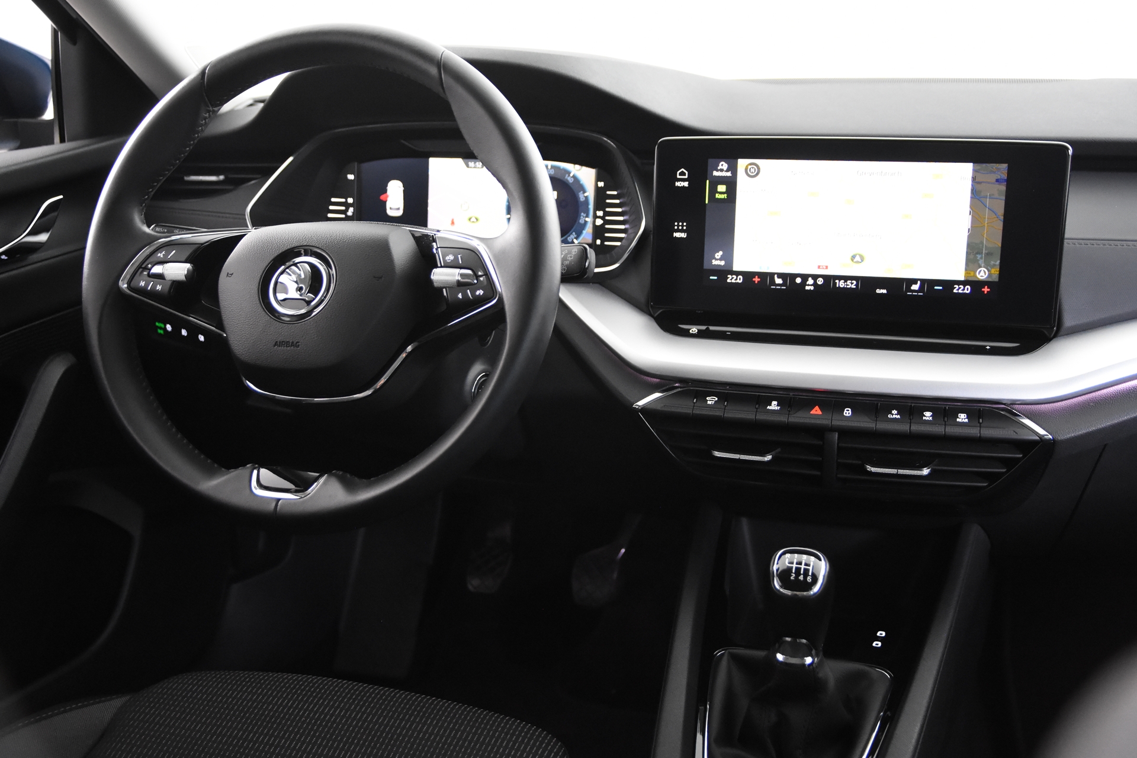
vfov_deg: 34.2
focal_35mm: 39
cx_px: 568
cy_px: 379
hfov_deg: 49.6
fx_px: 1232
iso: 4000
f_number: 3.2
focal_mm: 26
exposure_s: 1/40
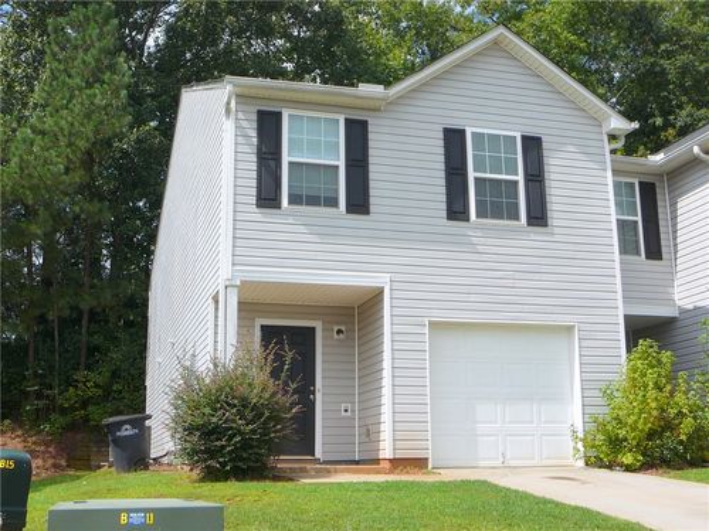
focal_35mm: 45
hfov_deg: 42.1
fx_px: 922
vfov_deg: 32.2
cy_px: 266
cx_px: 354
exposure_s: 1/320
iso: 80
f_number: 5.6
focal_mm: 6.7
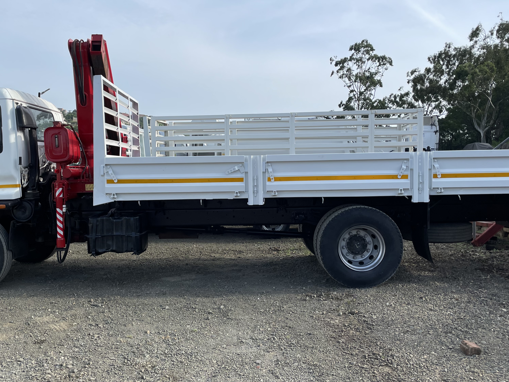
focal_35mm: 35
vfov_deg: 40.7
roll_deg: -3.6
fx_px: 515
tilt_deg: -1.4
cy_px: 203
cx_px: 220
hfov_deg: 52.5
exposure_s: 1/2618
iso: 32
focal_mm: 4.2
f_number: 1.6
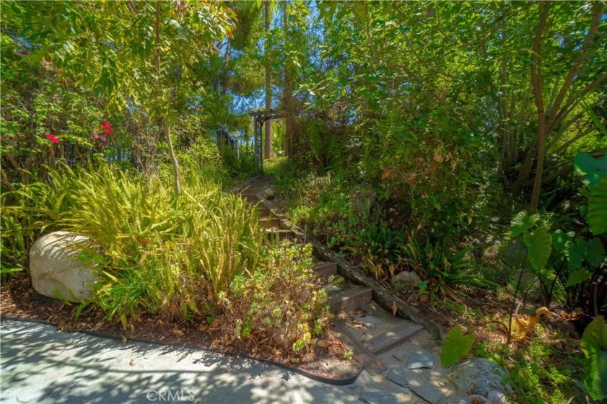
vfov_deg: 77.3
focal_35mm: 15
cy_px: 202
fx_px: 253
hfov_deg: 100.4
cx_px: 304
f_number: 7.1
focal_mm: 10
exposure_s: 1/160
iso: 100
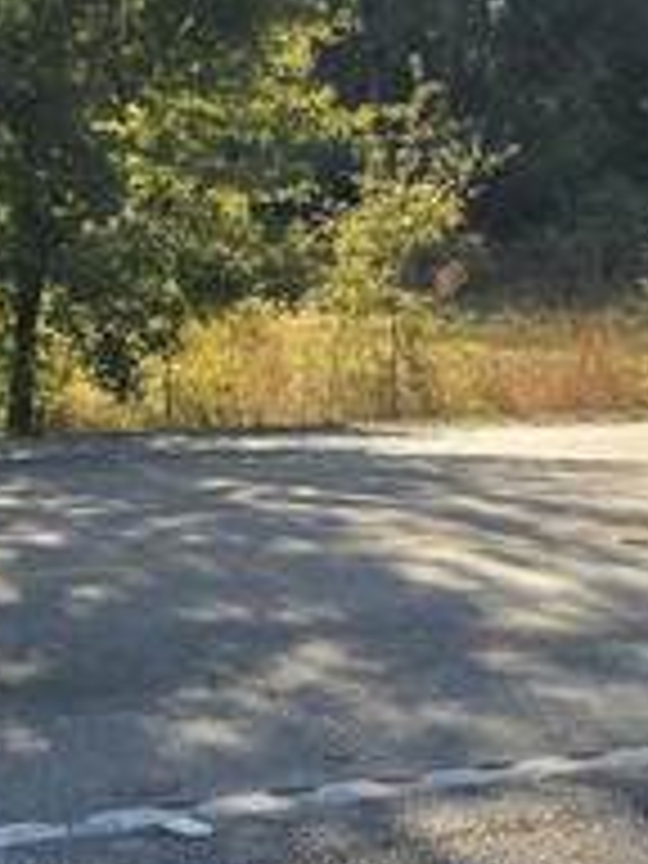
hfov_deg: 12.7
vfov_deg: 16.9
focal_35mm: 115
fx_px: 2870
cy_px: 68
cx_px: -36
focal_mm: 6.3
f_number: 1.7
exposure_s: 1/857
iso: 12
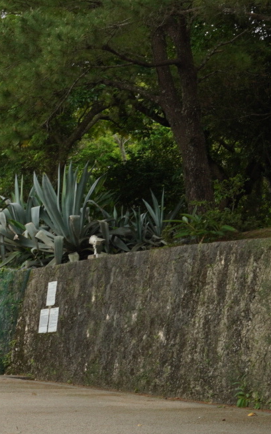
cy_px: 191
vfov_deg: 15.8
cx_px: -204
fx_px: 1562
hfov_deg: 9.5
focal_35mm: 132
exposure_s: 1/60
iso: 160
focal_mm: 35
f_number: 9
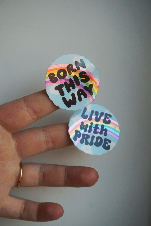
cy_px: 113
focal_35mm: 51
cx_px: 76
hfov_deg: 26.5
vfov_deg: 38.9
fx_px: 321
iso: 100
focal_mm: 34
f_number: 5
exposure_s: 1/80
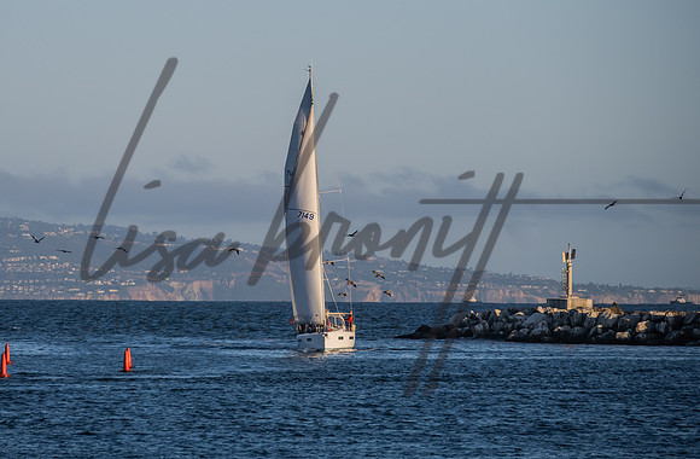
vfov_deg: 4.8
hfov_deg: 7.3
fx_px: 5478
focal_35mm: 283
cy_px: 173
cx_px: 257
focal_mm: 200
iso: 320
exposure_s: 1/1600
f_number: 6.3
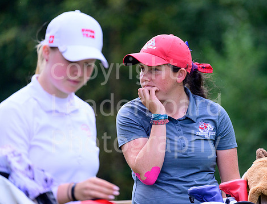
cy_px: 114
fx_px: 3686
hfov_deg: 4.1
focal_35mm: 474
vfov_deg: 3.2
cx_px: 167
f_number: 5.6
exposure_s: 1/1600
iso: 1600
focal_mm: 340
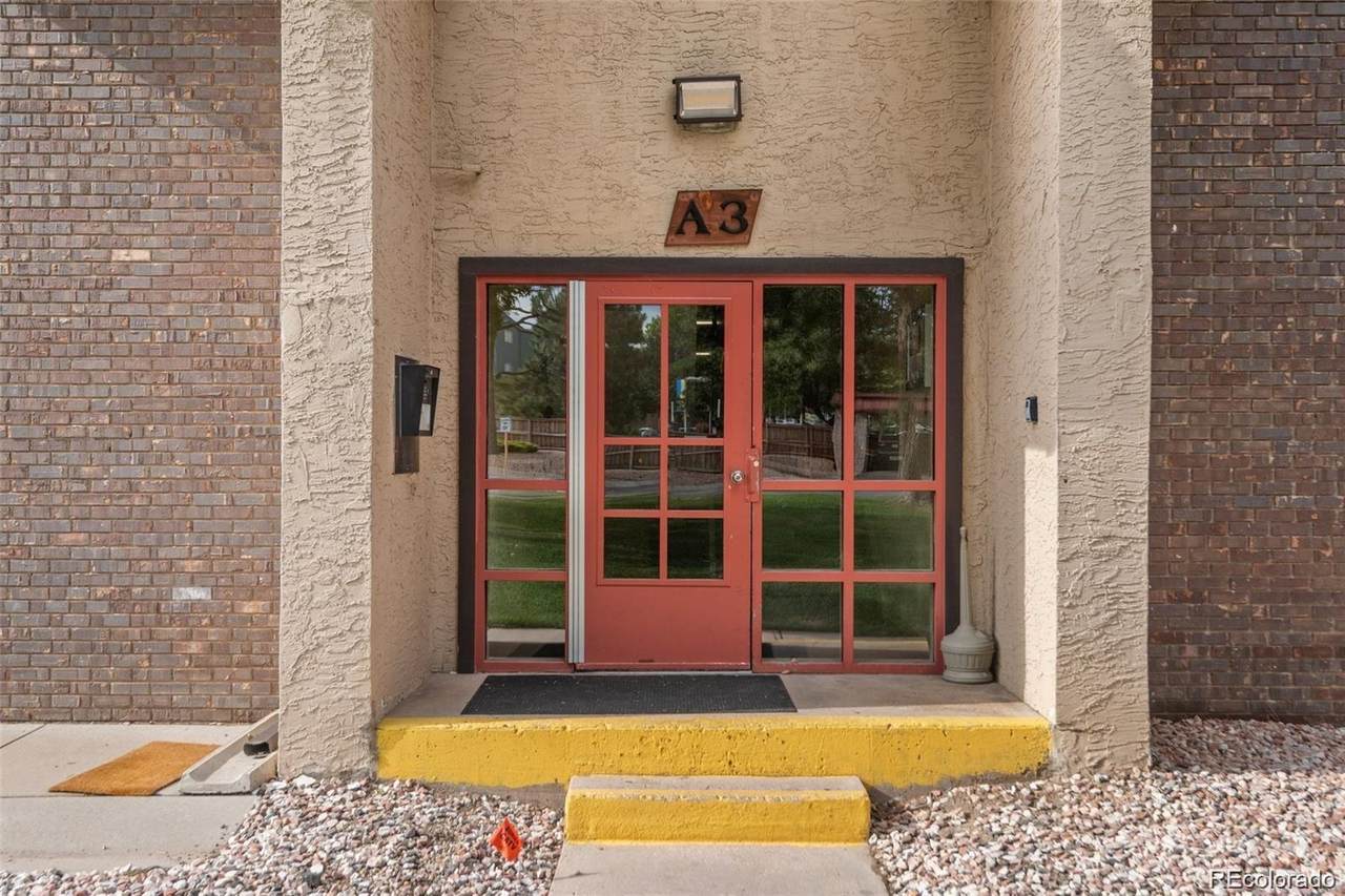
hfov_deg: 54.4
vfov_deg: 37.8
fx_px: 1307
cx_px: 672
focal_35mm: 35
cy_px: 448
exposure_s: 1/50
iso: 320
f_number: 9
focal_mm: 35
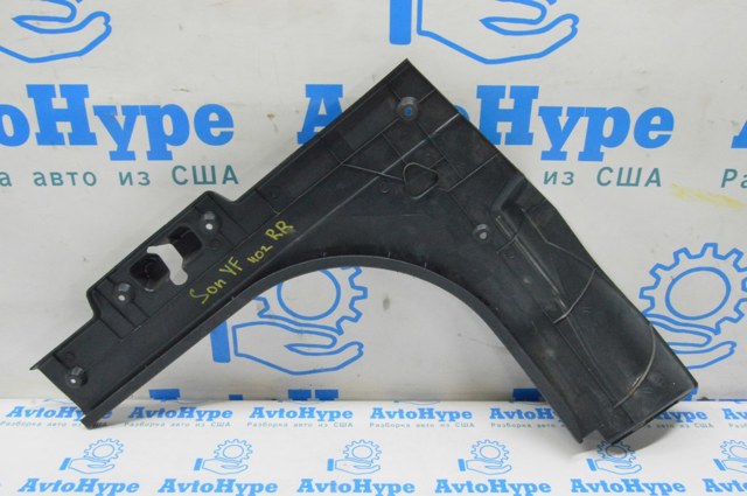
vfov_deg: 39.9
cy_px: 248
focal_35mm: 33
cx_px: 374
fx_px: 684
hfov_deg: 57.3
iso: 6400
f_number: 20
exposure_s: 1/15
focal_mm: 22
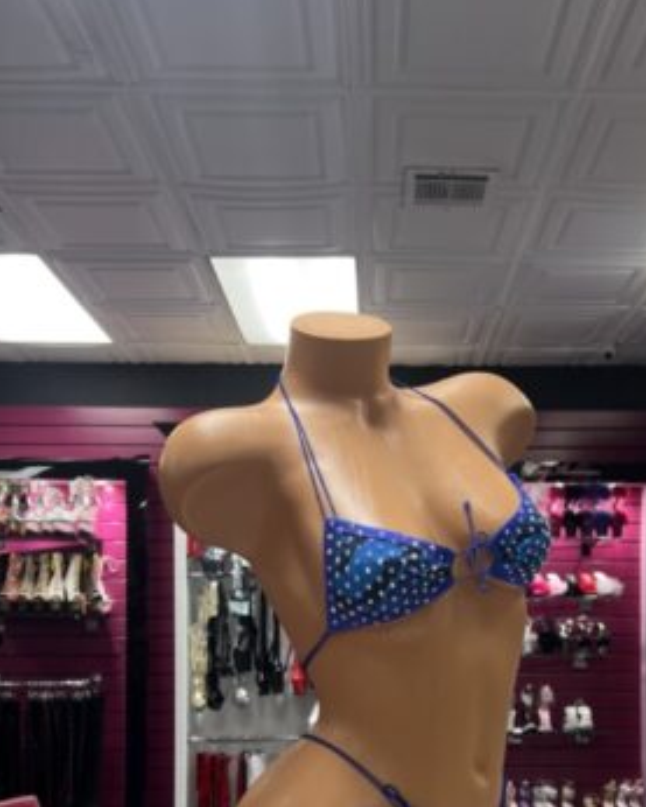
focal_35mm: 44
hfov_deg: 34.0
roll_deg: +0.7
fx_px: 1051
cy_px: 651
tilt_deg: -0.7
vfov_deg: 40.2
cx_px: 413
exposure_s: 1/60
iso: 80
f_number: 1.5
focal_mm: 5.7
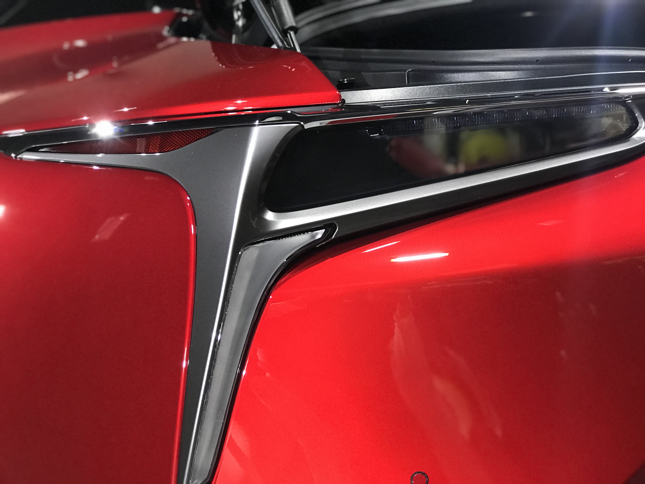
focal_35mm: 57
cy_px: 242
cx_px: 322
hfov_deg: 33.8
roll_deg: +5.4
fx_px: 1062
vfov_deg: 25.7
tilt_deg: -6.1
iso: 500
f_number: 2.8
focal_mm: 6.6
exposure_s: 1/60
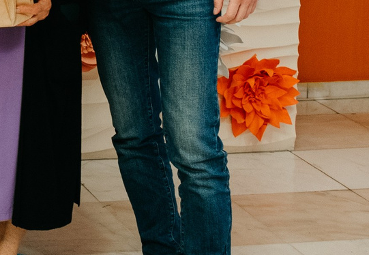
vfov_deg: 10.5
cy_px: -136
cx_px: -275
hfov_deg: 14.1
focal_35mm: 129
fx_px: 1337
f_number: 4
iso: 640
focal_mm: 24
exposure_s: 1/160
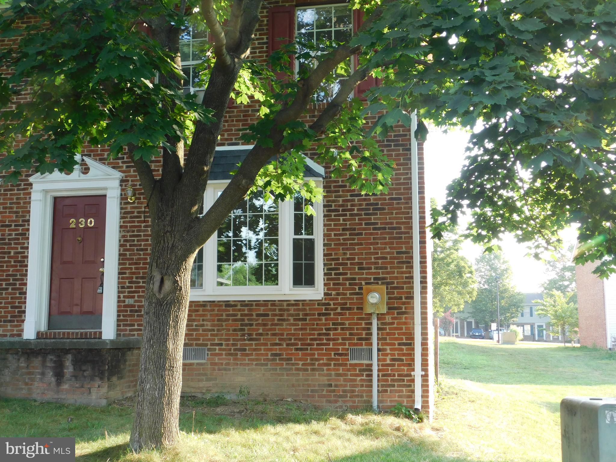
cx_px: 308
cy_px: 231
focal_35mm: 40
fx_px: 712
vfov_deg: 36.0
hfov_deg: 46.8
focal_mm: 7.1
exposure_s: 1/80
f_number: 3.6
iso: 125
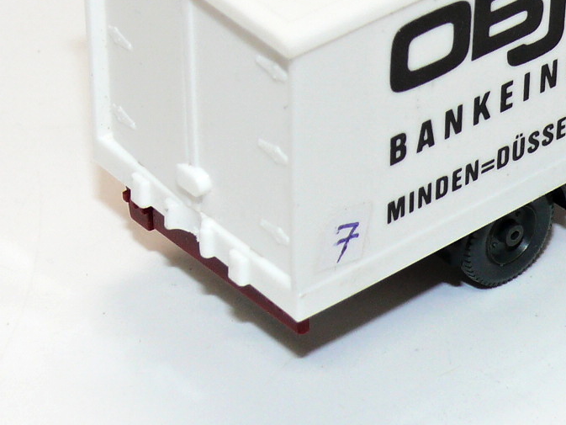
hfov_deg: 11.2
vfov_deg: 8.4
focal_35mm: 176
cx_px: 498
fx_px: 2878
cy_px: 1
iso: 100
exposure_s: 1/30
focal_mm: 11.2
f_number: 4
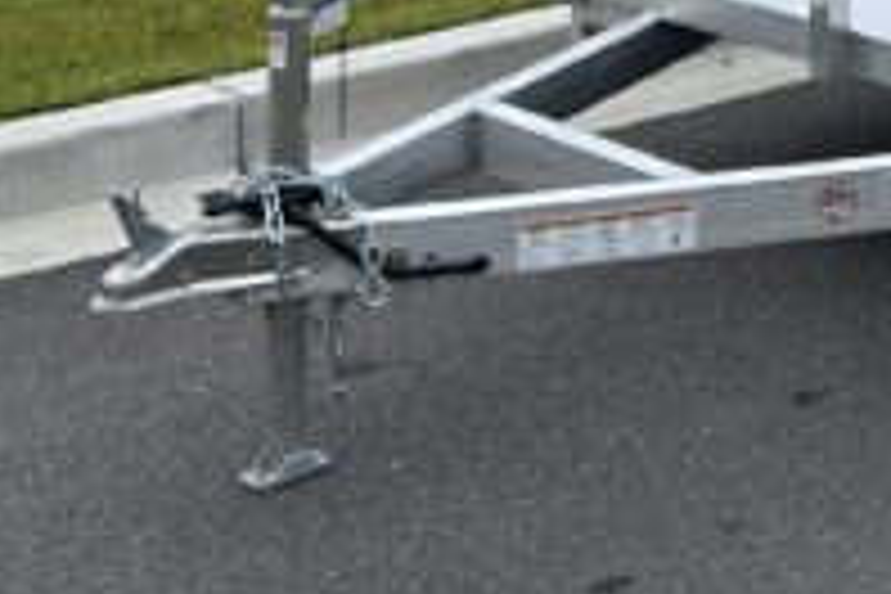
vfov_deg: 11.7
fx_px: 2599
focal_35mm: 105
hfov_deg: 18.2
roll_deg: +0.6
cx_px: 1148
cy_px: -580
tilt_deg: -1.6
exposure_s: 1/1252
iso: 50
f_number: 1.5
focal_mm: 5.7
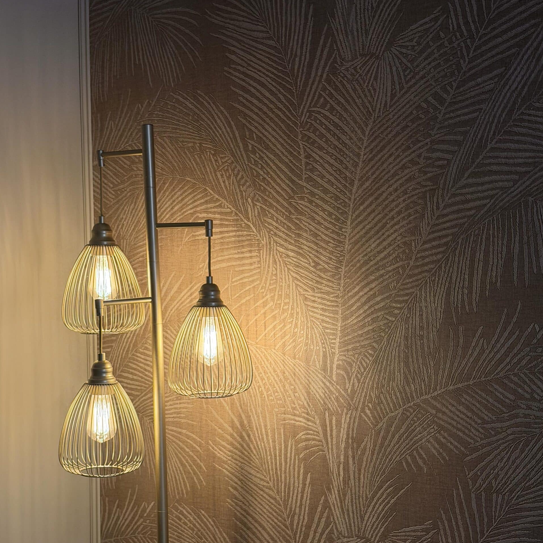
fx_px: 1012
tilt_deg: -5.6
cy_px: 358
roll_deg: +0.1
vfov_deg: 29.9
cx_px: 273
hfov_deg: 30.0
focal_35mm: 57
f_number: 1.78
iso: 50
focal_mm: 6.76
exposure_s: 1/100
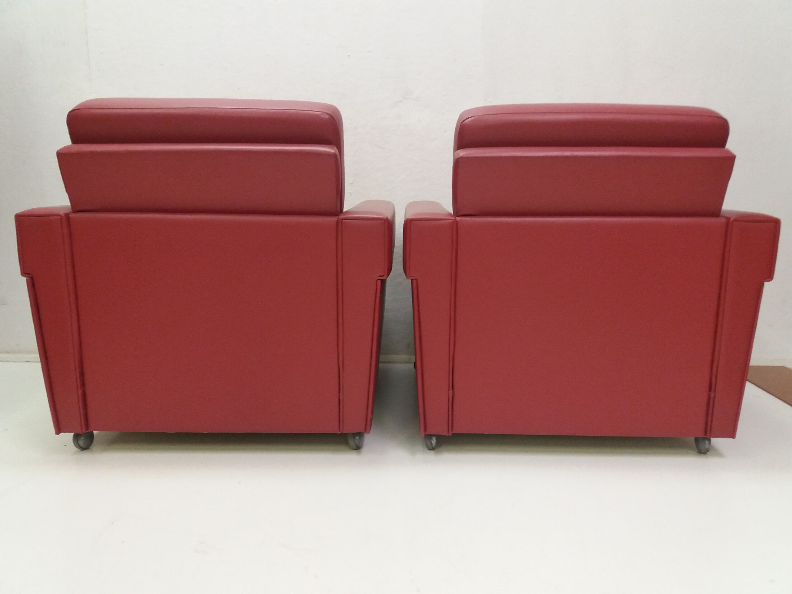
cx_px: 396
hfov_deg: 63.4
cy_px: 297
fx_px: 641
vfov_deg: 49.7
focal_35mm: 28
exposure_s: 1/25
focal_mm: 3.7
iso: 160
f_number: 1.9
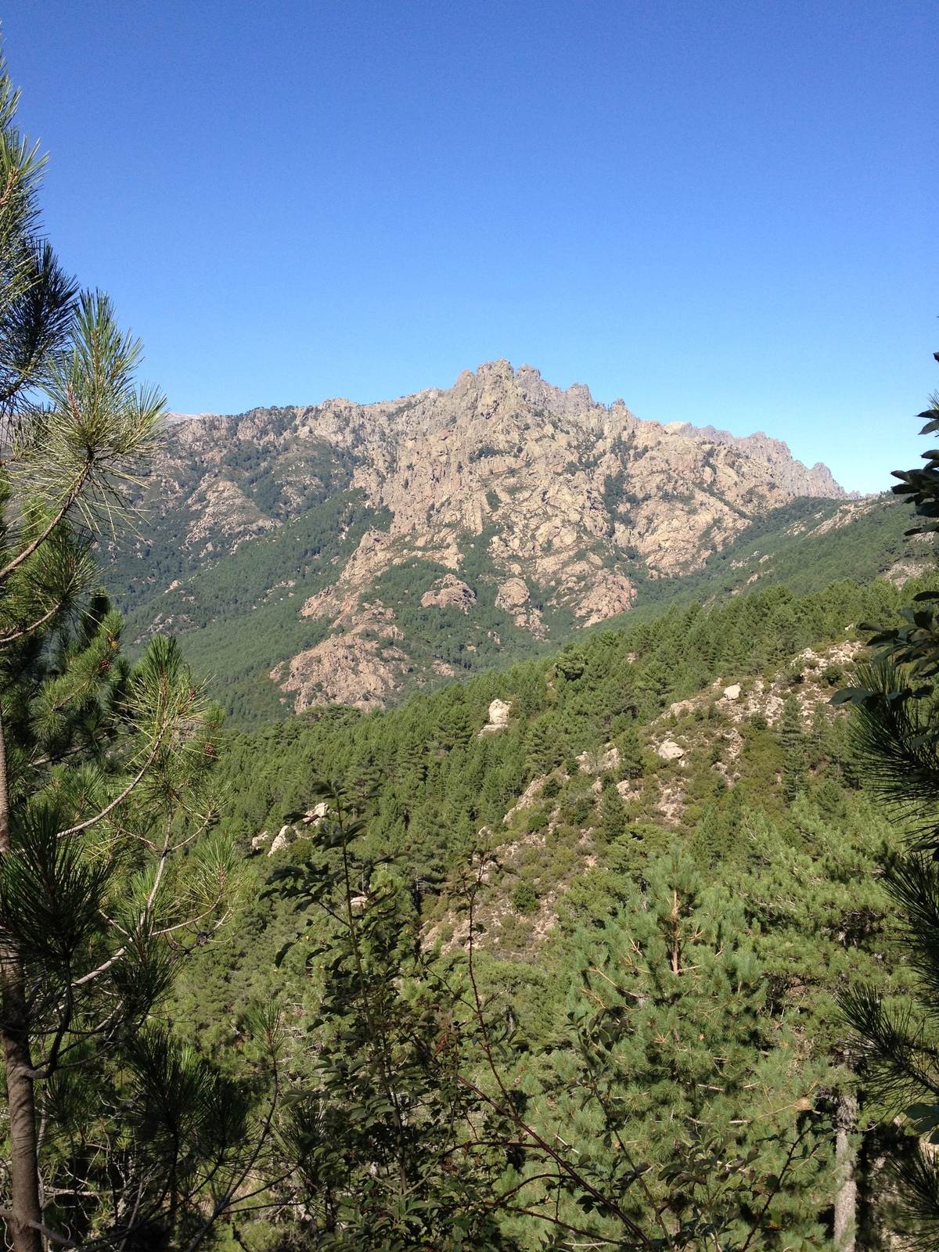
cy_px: 626
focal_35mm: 35
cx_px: 470
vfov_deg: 52.6
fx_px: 1266
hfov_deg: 40.7
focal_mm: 4.28
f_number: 2.4
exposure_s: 1/1126
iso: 64
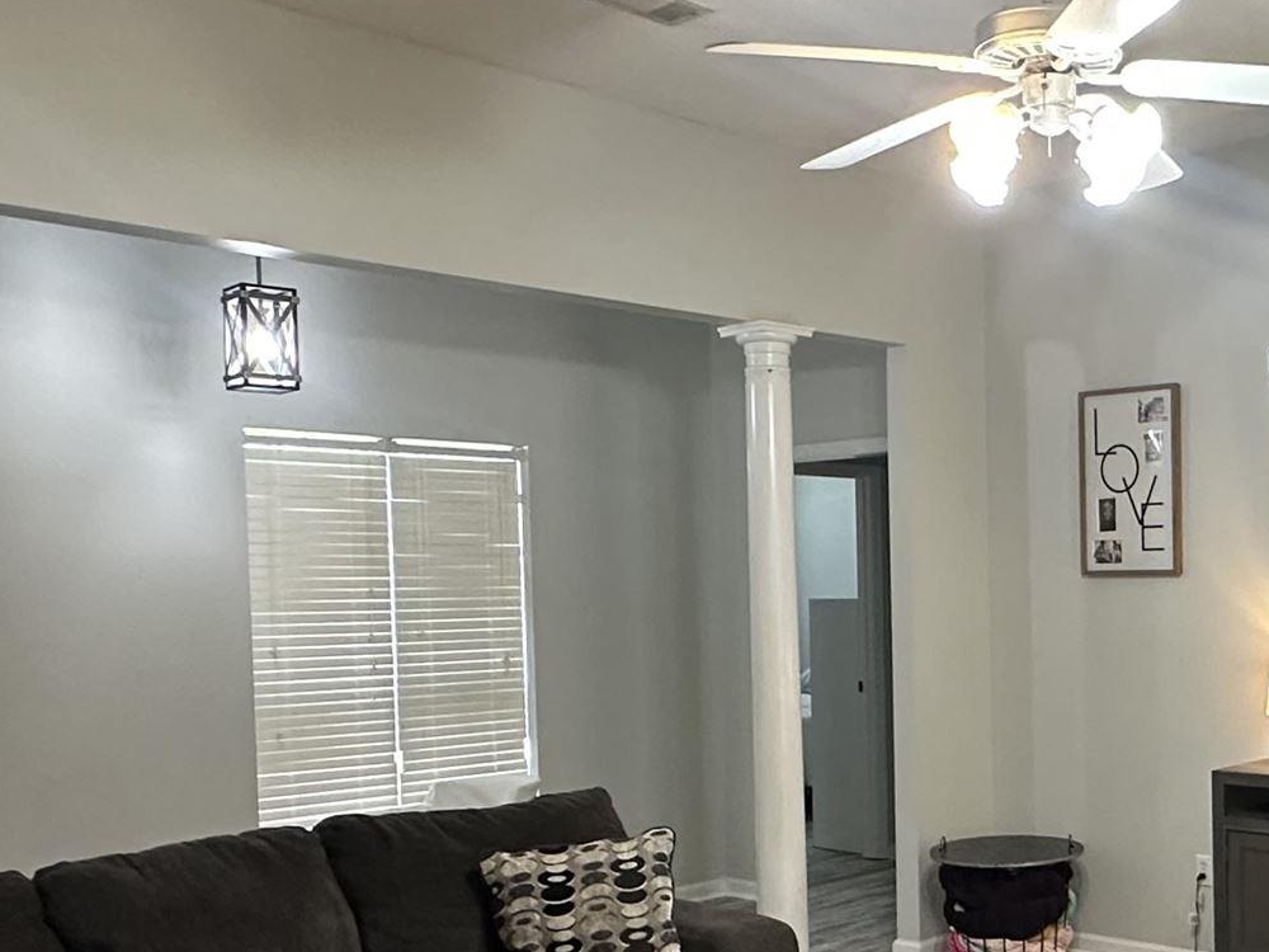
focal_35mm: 43
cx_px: 1118
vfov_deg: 33.2
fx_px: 1576
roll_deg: +0.8
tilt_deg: -3.1
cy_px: 656
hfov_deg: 40.8
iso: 320
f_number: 2.2
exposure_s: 1/60
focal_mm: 2.22
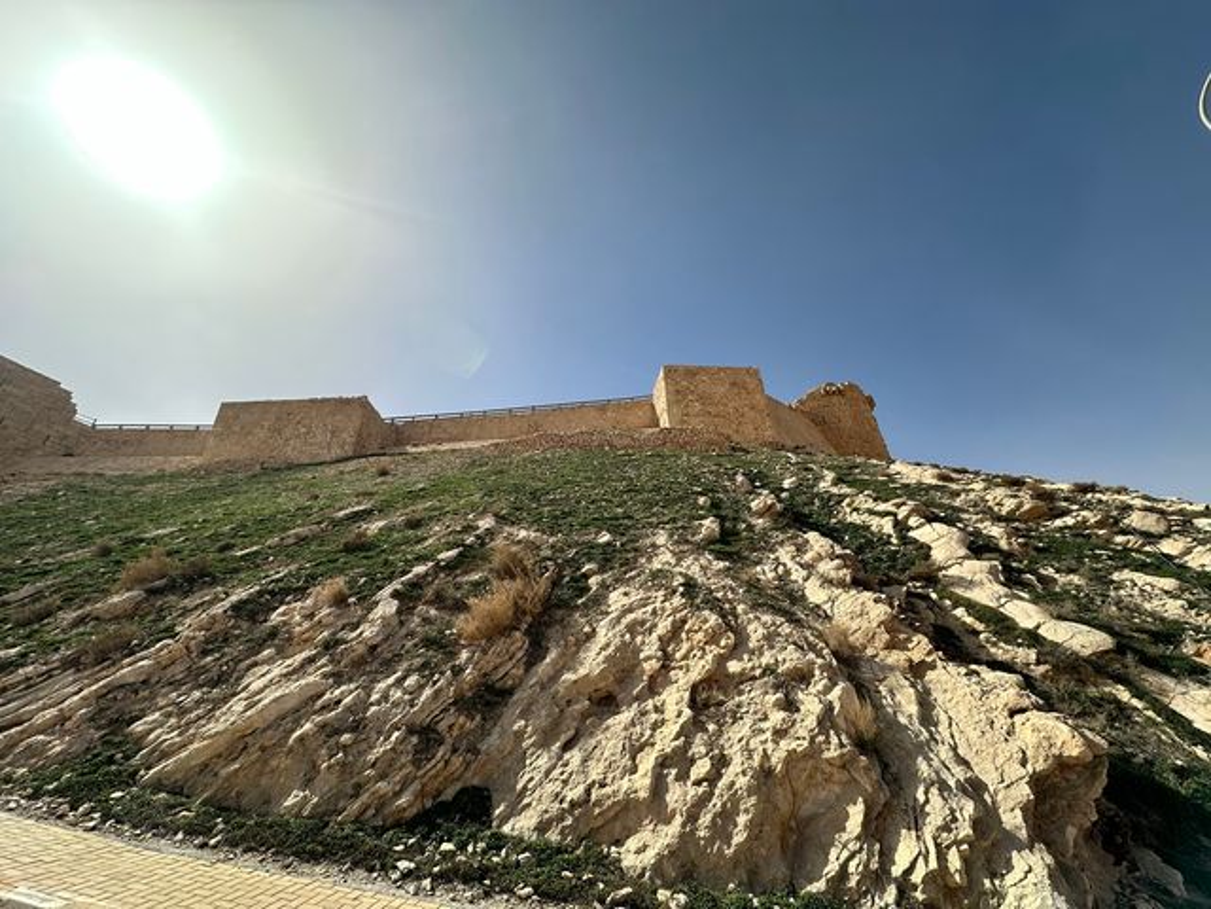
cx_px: 606
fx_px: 490
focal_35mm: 14
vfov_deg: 85.7
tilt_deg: +28.0
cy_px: 454
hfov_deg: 102.1
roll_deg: +3.0
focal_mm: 2.22
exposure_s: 1/2817
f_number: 2.2
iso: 50
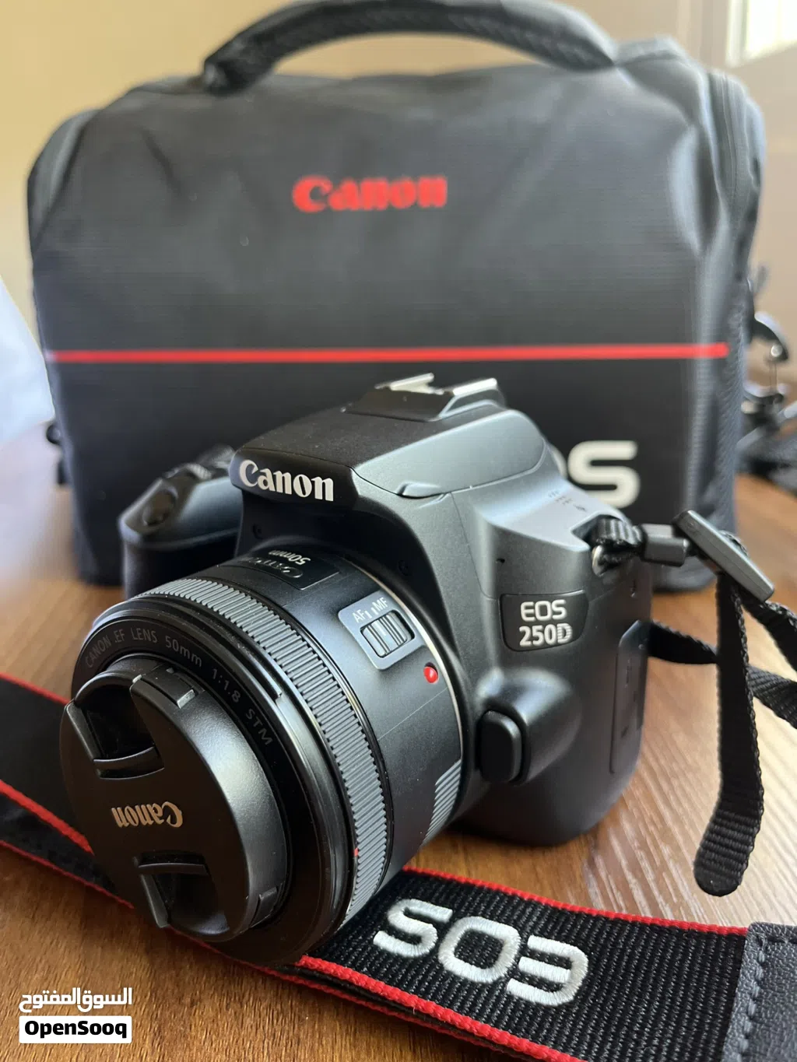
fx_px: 798
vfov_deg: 67.3
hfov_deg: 53.1
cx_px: 398
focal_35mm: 26
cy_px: 531
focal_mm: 5.1
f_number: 1.6
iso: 400
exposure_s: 1/60
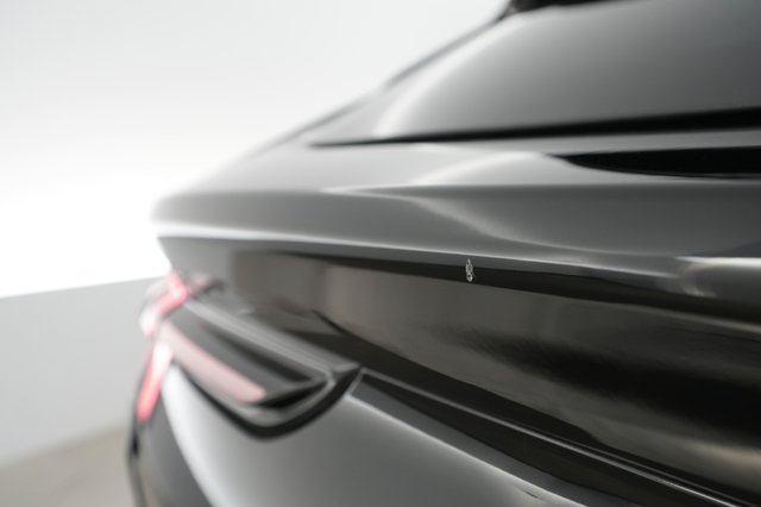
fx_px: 592
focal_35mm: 28
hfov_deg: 65.5
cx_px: 380
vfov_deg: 46.4
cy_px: 254
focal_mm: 28
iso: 3200
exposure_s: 1/100
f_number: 4.5
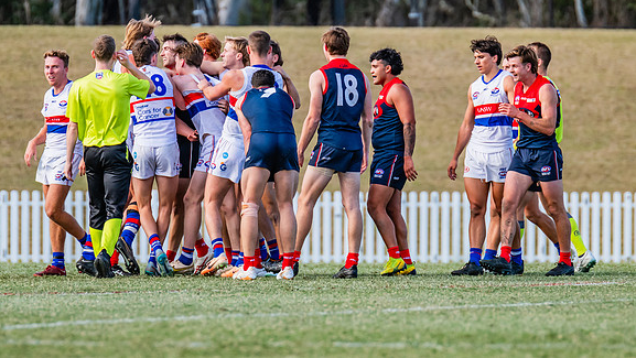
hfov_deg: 3.1
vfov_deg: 1.8
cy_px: 120
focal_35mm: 694
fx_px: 11708
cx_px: 284
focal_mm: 420
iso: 800
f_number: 5
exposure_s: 1/1600
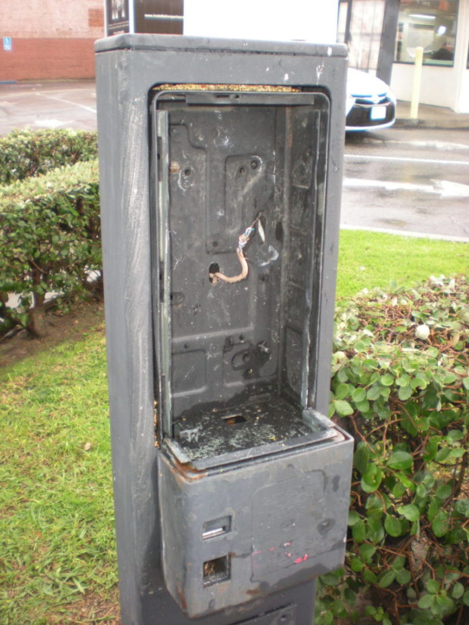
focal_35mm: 38
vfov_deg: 49.0
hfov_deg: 37.7
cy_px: 312
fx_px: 686
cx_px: 234
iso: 200
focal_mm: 6.3
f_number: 3.1
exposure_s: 1/30
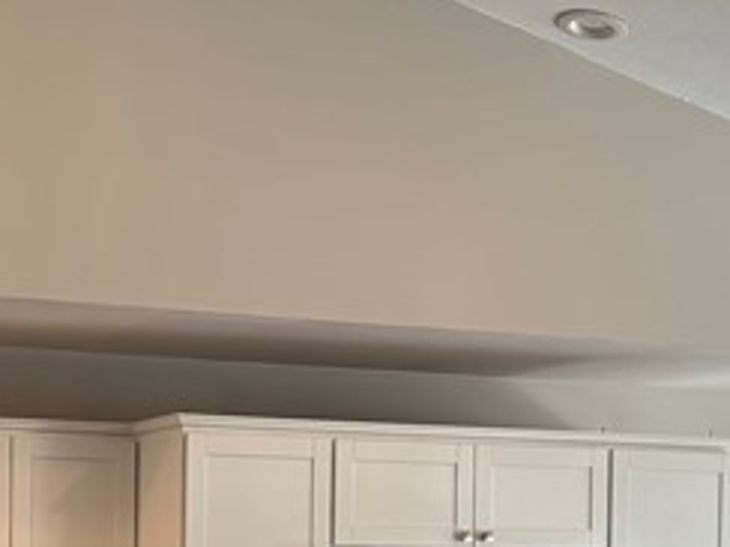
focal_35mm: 109
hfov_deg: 17.7
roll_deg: +0.3
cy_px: 705
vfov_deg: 13.1
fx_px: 2299
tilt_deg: -1.1
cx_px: 24
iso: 64
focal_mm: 5.96
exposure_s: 1/60
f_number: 1.6
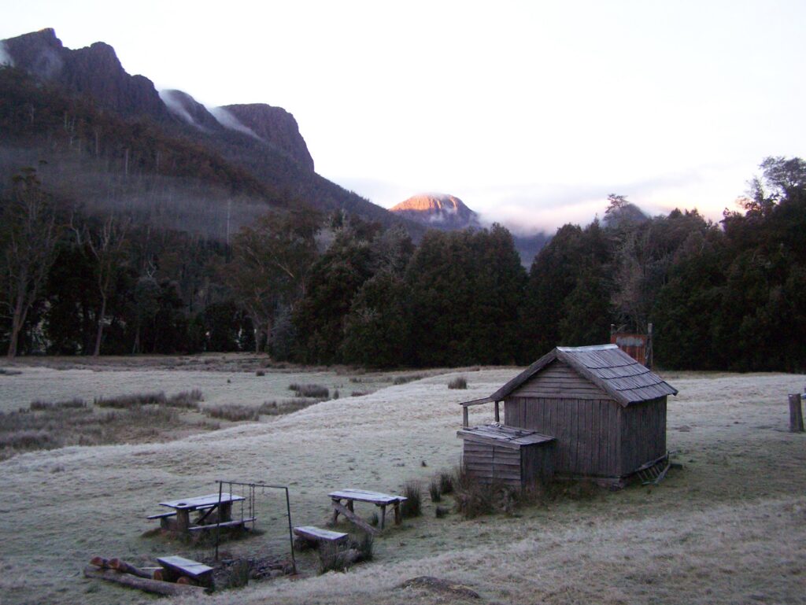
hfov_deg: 49.0
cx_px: 403
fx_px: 885
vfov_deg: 37.8
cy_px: 302
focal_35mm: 38
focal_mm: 6.3
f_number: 2.8
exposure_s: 1/100
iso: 400
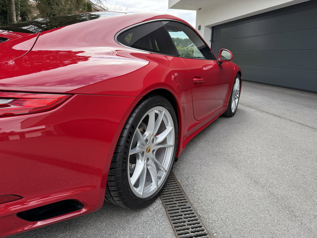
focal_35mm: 24
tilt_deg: -15.4
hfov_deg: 71.6
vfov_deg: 56.8
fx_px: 220
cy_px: 119
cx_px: 158
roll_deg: -0.8
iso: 100
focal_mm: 6.76
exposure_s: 1/1106
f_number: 1.78
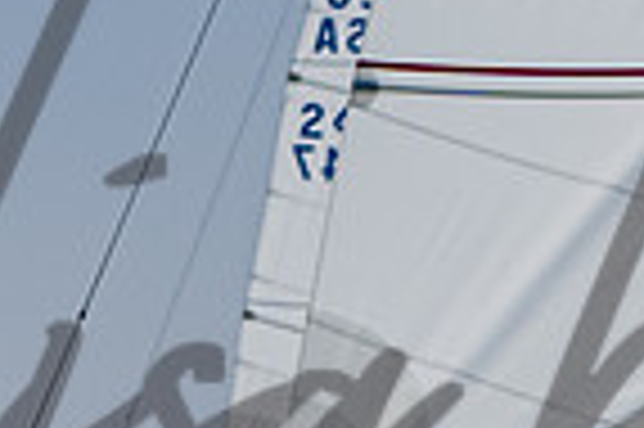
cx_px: 766
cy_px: -8
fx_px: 34504
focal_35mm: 1931
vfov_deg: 0.7
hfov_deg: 1.1
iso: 400
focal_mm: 210
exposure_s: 1/3200
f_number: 6.3
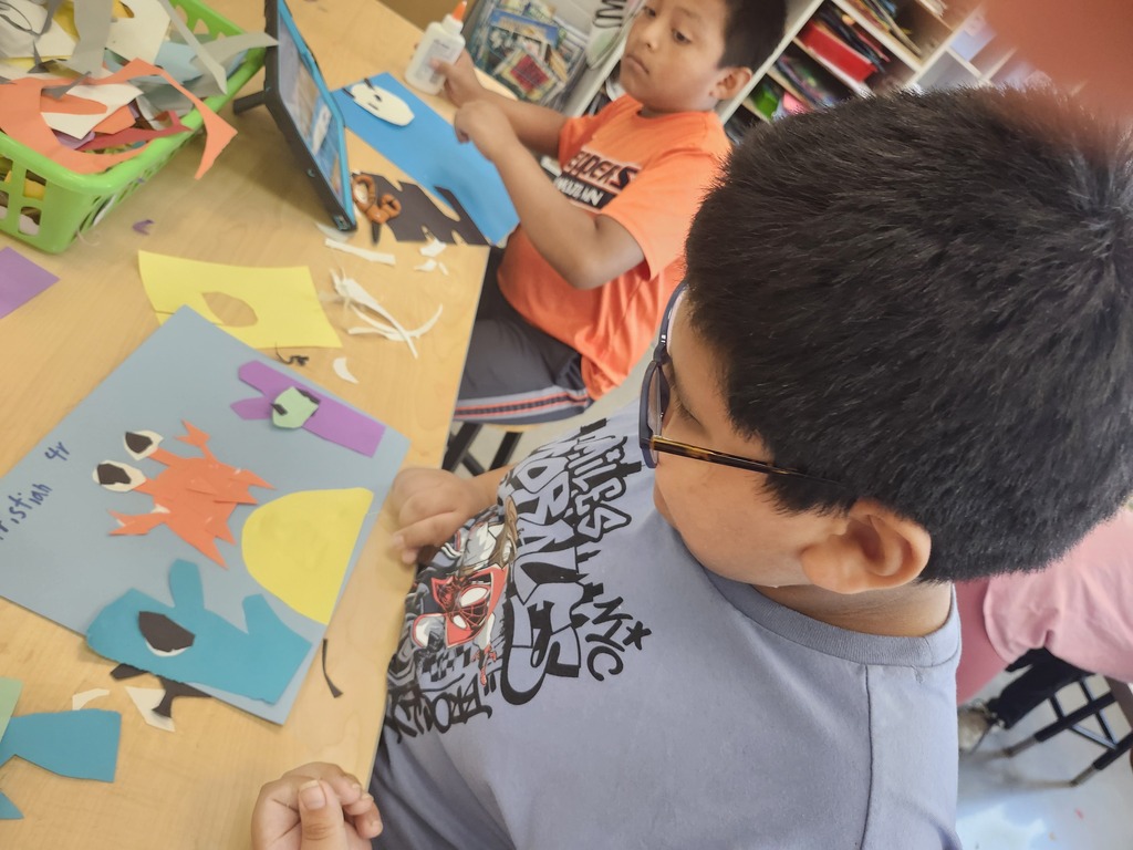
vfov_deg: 58.9
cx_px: 566
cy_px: 425
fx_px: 753
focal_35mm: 23
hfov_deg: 73.9
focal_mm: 5.54
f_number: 1.8
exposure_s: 1/120
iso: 250
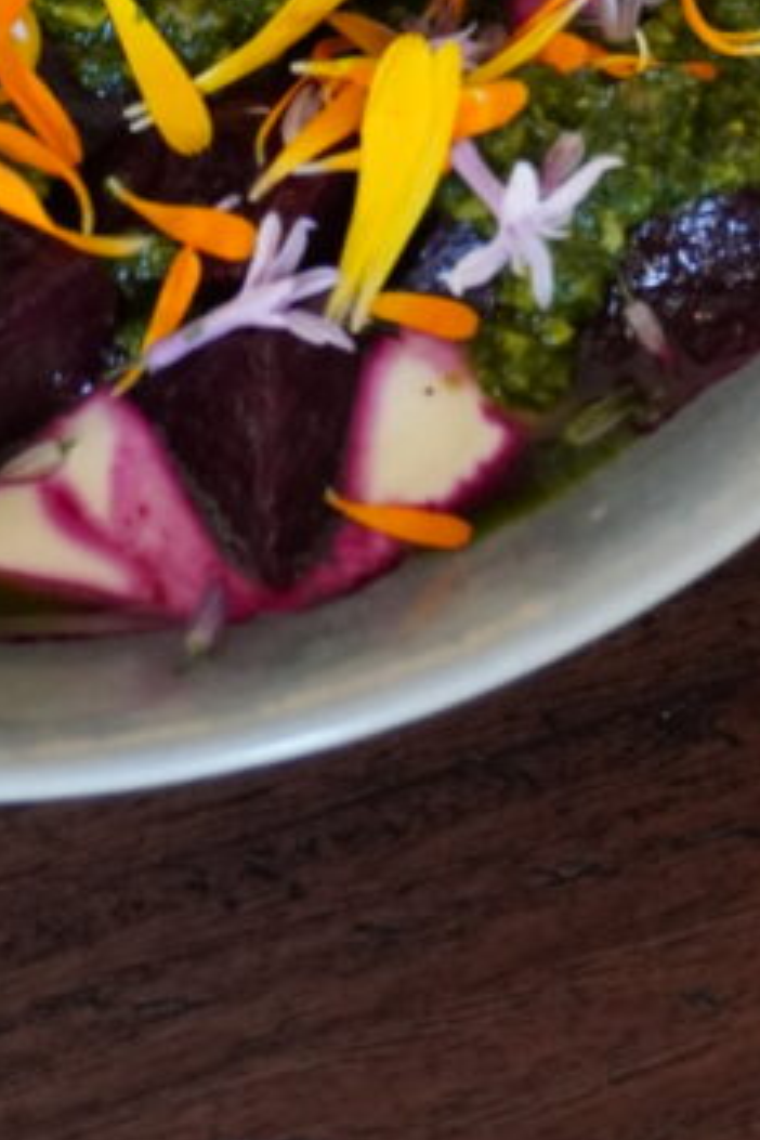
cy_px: -487
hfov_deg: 12.5
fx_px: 3466
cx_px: 627
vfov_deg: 17.1
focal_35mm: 109
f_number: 4.5
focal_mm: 25
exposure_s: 1/40
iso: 1600
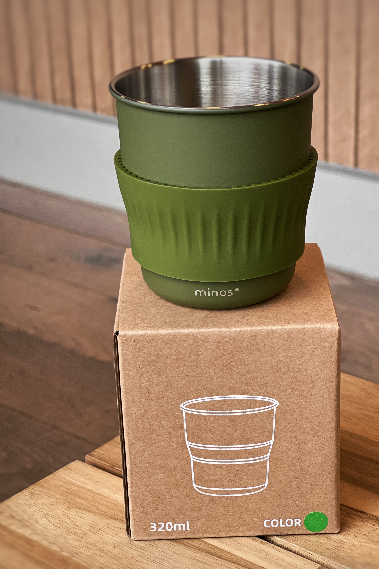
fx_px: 1279
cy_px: 284
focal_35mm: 81
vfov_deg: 25.1
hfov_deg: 16.9
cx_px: 203
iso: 125
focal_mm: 9
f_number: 2.8
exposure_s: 1/121
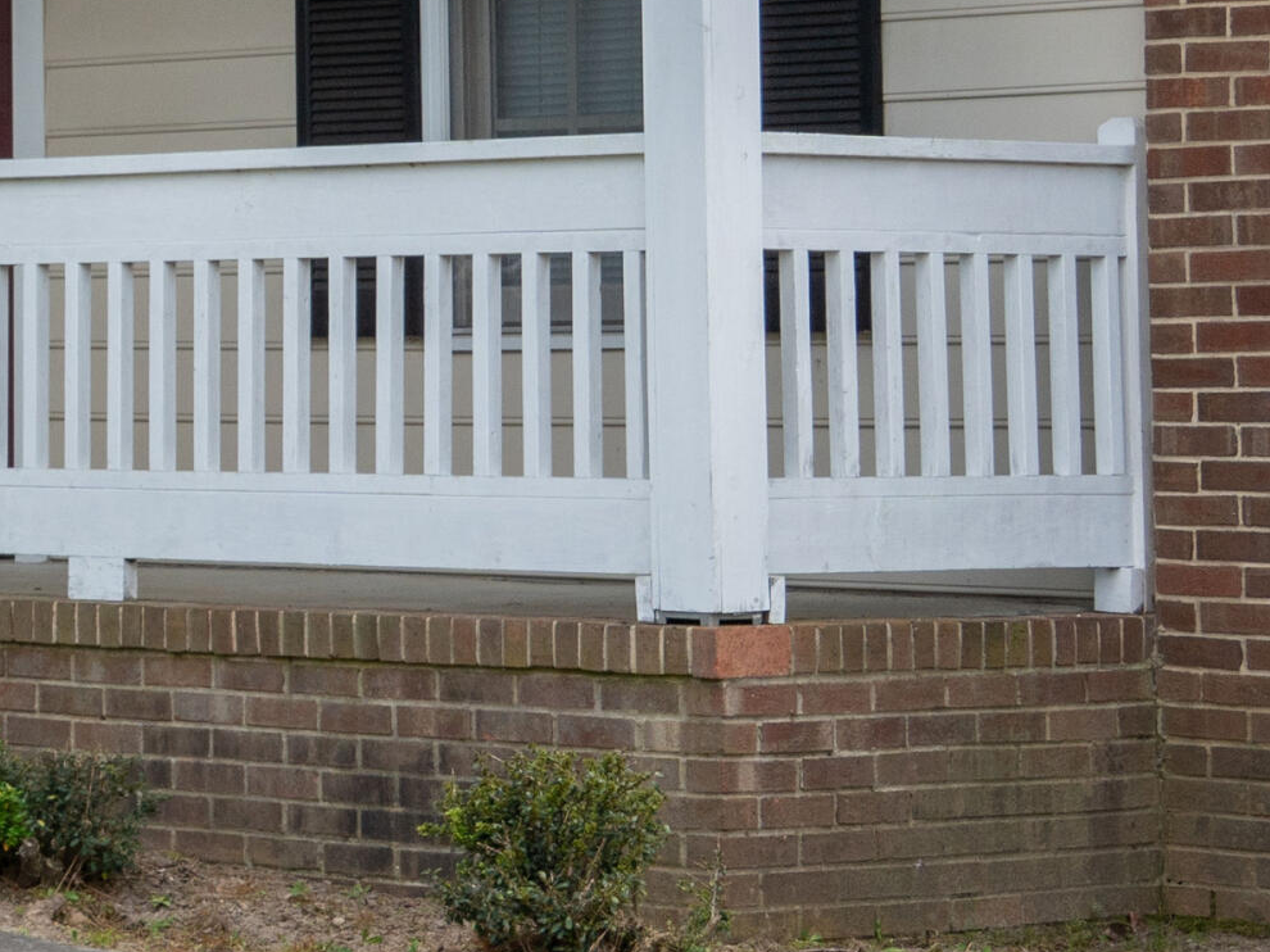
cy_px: 104
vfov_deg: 8.7
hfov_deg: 11.3
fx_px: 6199
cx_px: -602
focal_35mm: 169
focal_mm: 39
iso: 250
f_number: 10
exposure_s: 1/160
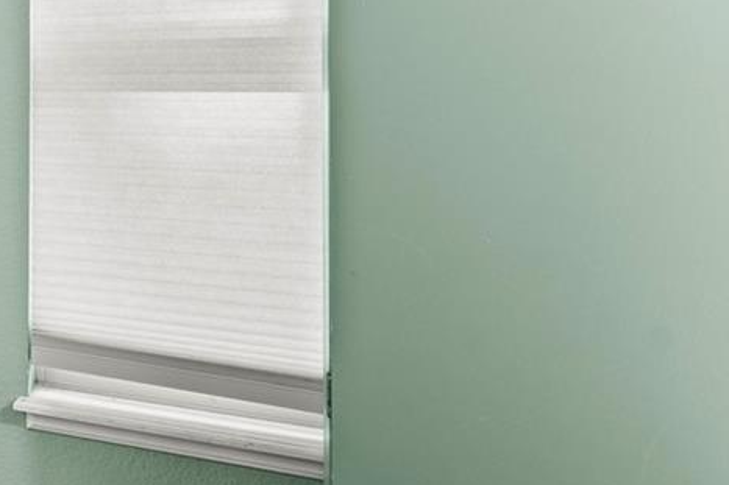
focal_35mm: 48
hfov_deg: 25.5
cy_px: 101
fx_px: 972
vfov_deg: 27.5
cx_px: -457
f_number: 8
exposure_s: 1.6
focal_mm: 14
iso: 400
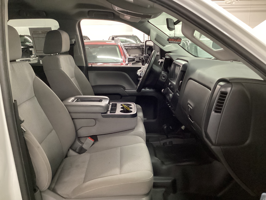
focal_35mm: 31
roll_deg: +0.9
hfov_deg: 58.4
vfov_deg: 45.4
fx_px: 238
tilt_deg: -15.7
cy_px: 100
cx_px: 133
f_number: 2.4
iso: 640
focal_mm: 3.3
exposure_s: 1/30
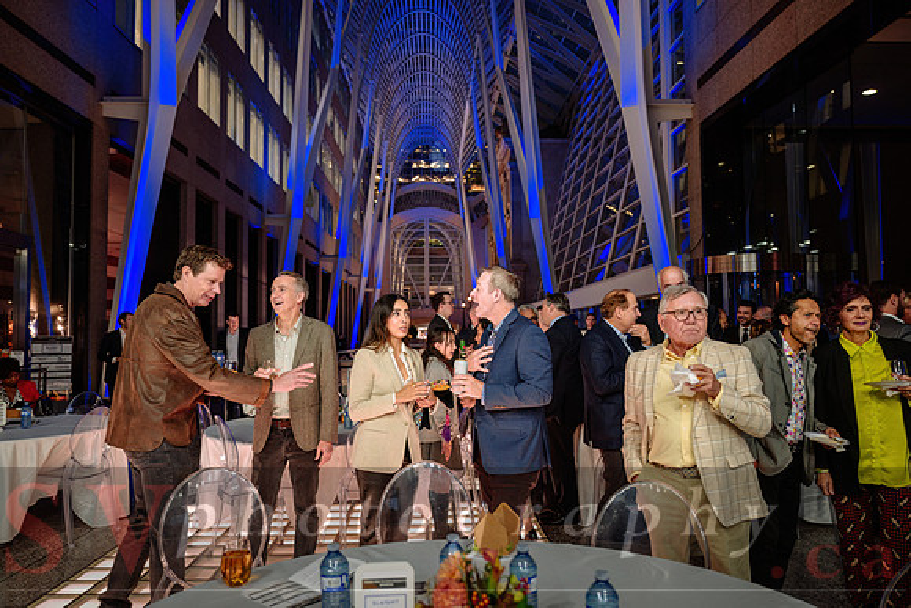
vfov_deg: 48.8
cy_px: 304
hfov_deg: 68.4
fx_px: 671
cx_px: 456
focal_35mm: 27
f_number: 2.8
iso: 1000
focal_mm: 26.5
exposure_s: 1/125
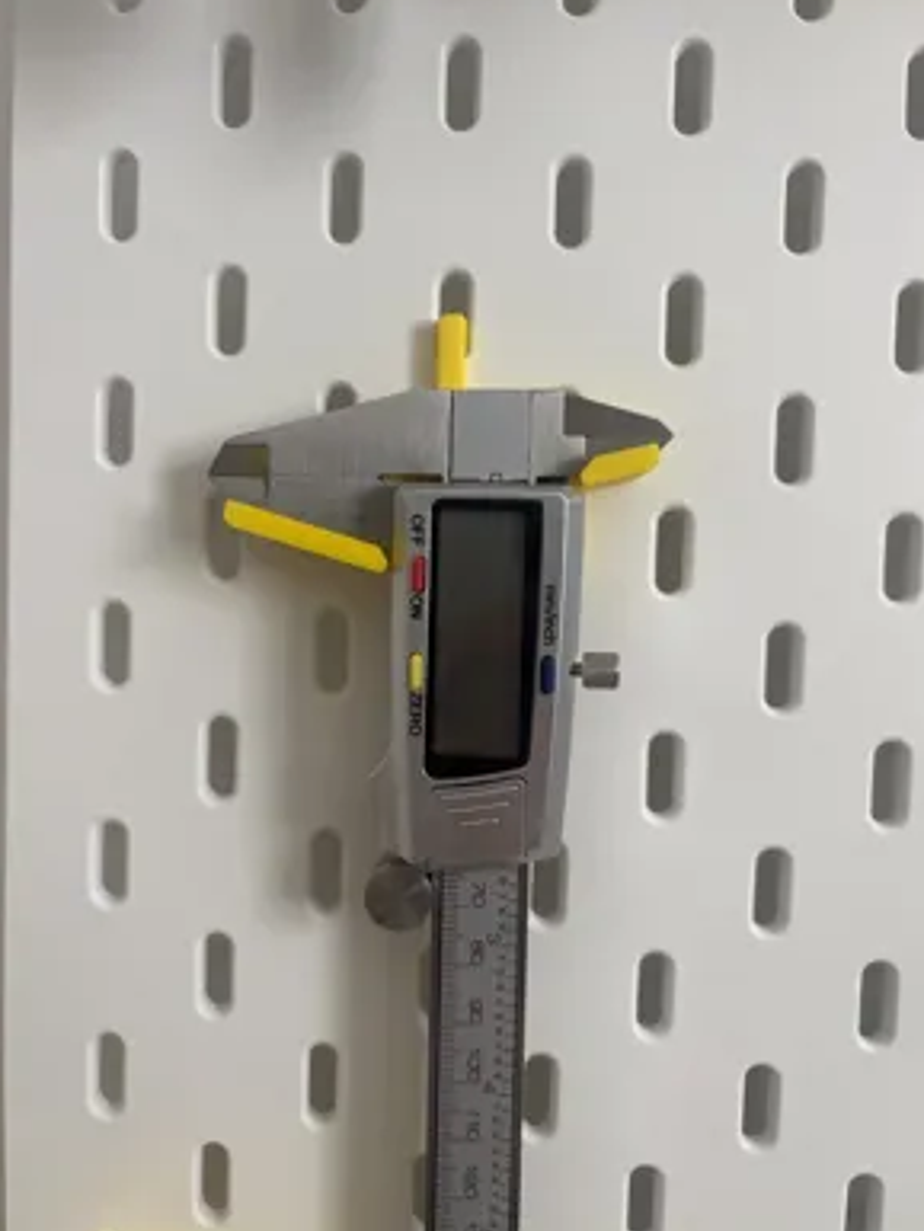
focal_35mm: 27
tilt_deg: -2.1
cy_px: 601
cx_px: 460
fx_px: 960
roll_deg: -1.9
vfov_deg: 65.3
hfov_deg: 51.4
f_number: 1.6
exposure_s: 1/79
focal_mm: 5.96
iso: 125
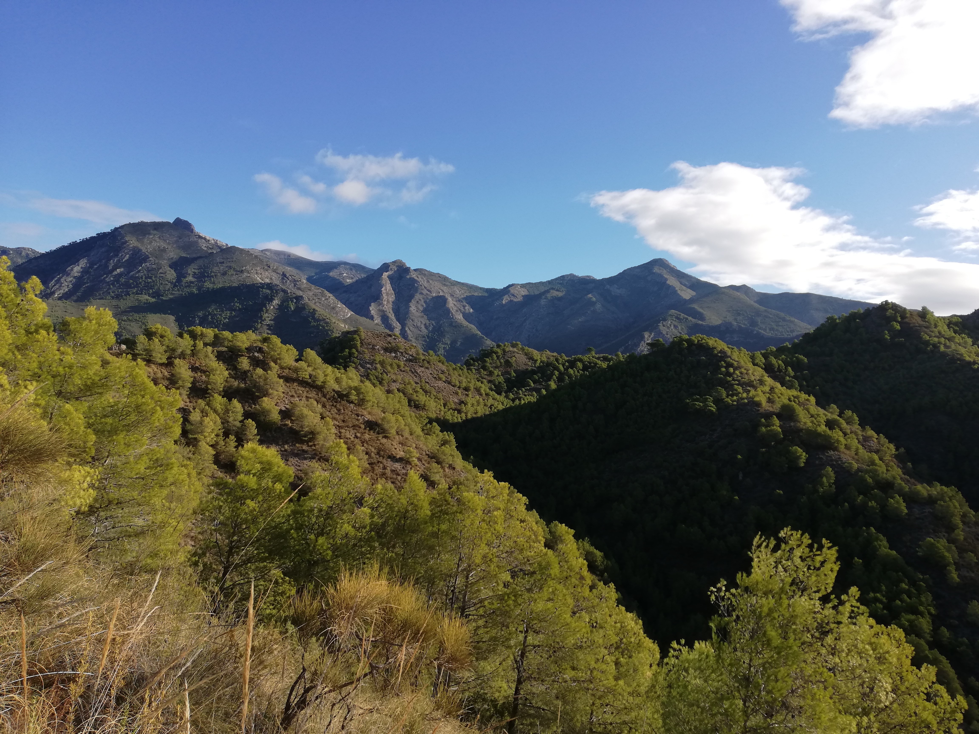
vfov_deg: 53.1
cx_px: 490
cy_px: 367
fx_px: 735
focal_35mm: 26
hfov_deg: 67.3
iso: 50
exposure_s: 1/912
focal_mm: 3.81
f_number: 2.2
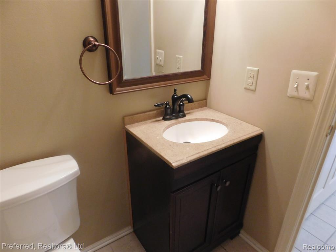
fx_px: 223
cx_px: 168
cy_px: 126
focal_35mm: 23
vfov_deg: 58.9
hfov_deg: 73.9
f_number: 3
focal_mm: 4
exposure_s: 1/30
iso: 400
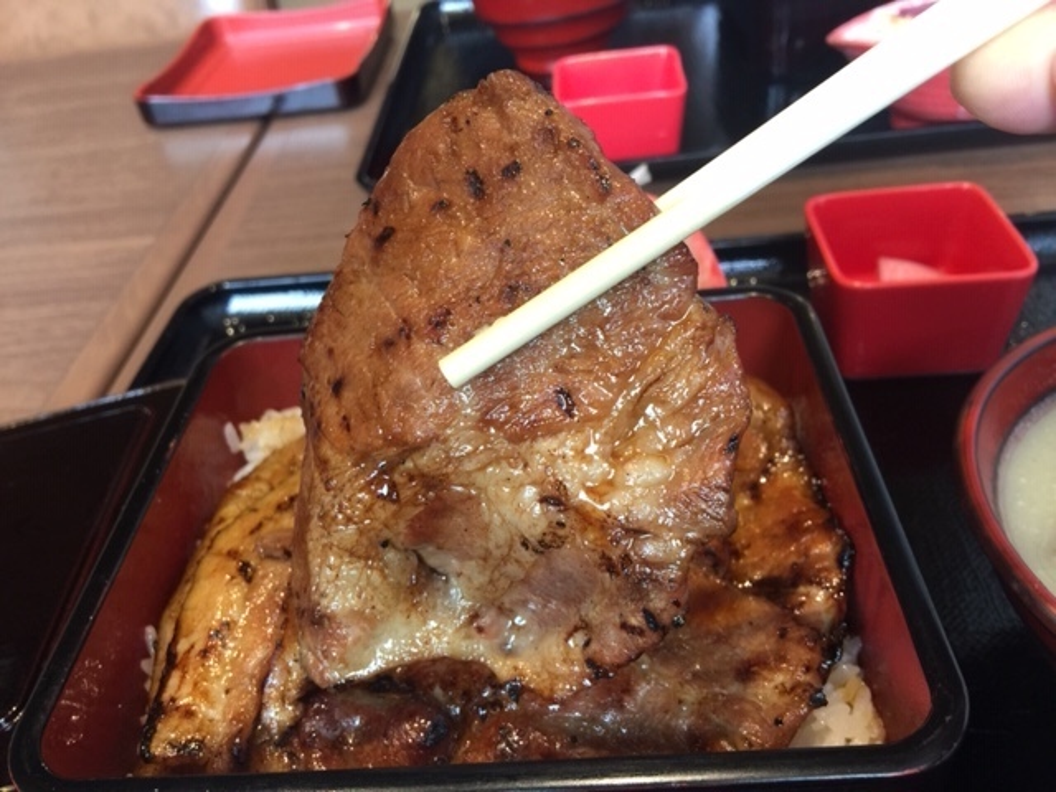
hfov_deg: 61.7
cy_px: 396
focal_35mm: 29
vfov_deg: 48.2
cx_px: 528
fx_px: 885
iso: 50
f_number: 2.2
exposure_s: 1/30
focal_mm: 4.15
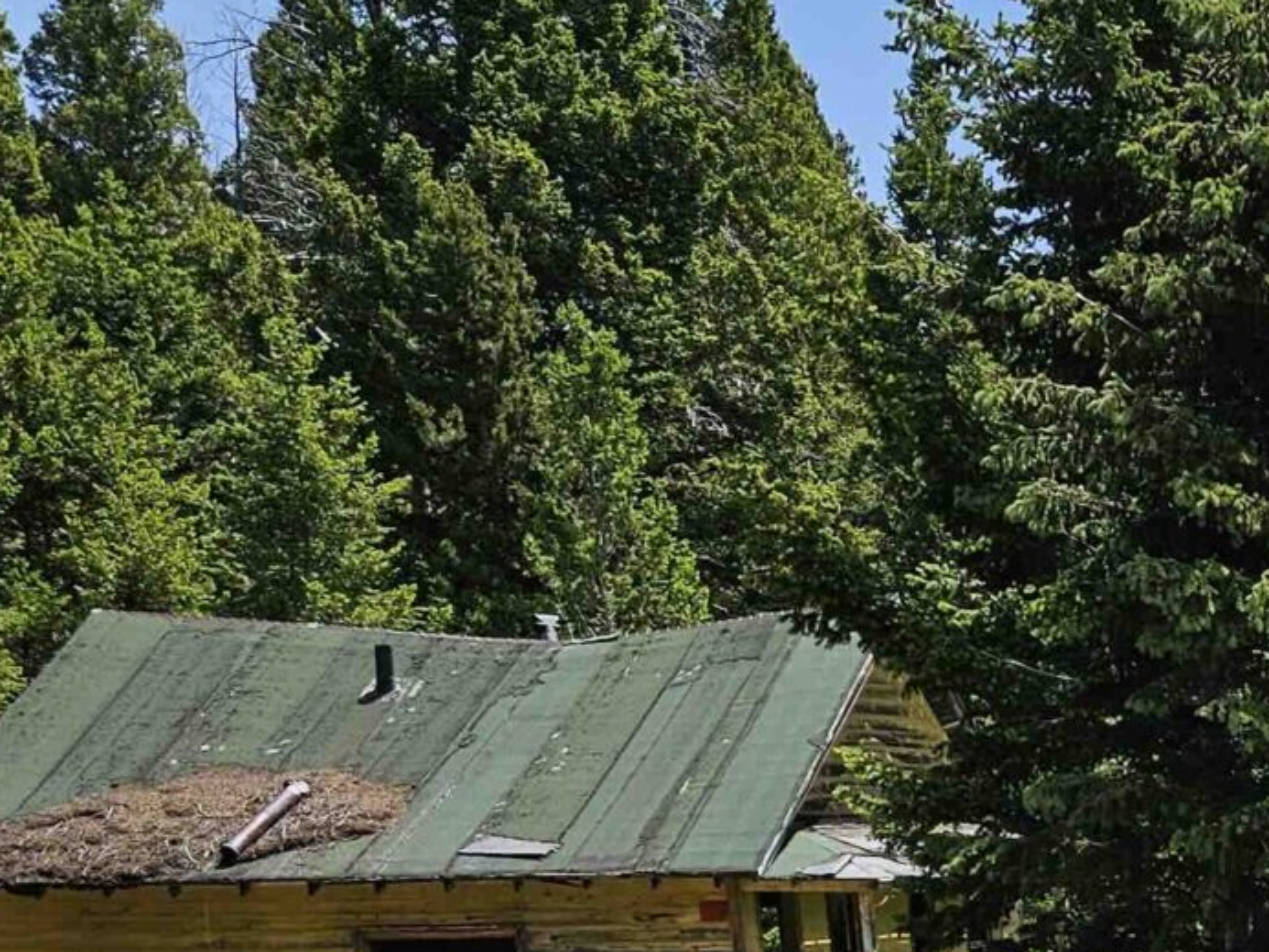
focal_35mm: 85
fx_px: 3117
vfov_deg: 15.5
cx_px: 1937
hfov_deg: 19.8
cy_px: 1563
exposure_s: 1/1047
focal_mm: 6.3
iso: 10
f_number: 1.7
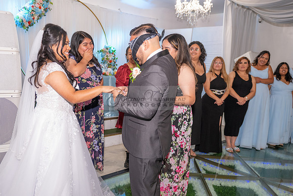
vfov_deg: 40.3
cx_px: 134
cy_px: 119
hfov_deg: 57.8
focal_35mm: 33
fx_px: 265
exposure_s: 1/160
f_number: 3.2
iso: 1000
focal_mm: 24
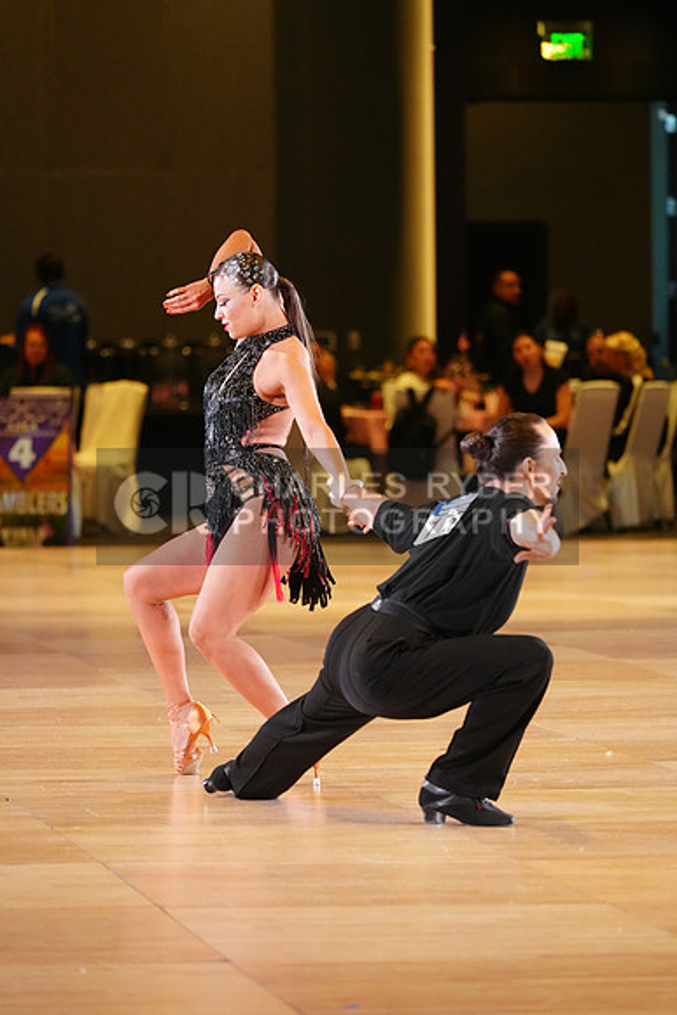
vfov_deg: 10.3
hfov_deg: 6.9
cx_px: 338
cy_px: 508
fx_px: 5638
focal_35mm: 200
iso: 4000
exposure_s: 1/400
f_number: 4
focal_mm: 200
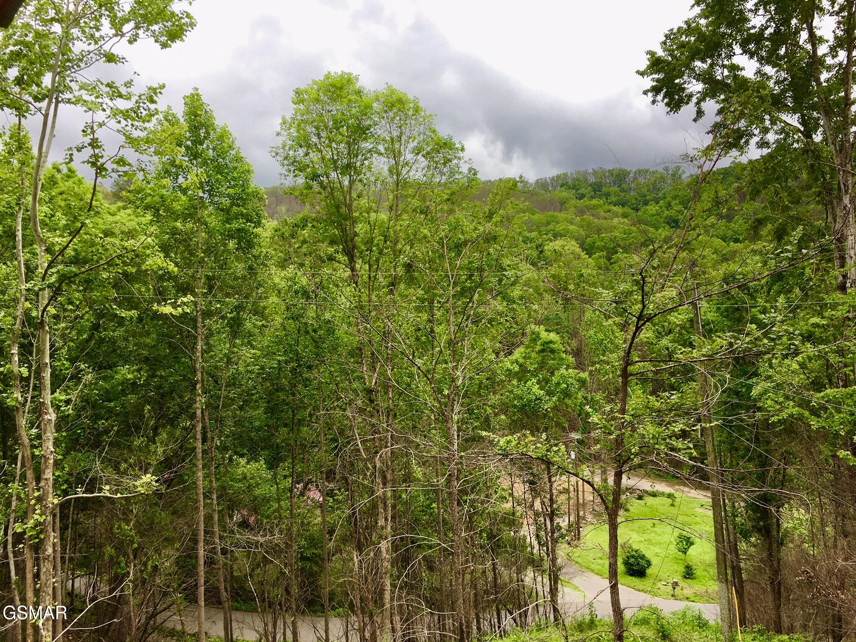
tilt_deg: +1.6
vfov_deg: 48.2
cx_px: 428
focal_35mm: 29
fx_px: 717
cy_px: 321
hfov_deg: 61.7
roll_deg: +3.6
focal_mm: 4.15
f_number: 2.2
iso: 25
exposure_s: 1/509
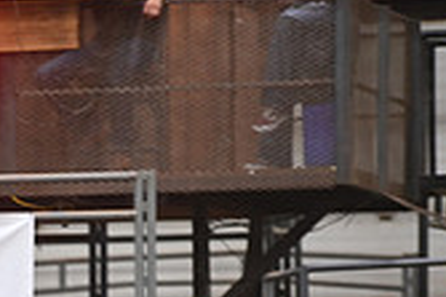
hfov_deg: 3.0
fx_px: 8602
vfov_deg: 2.0
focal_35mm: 695
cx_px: -278
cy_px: 510
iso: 2000
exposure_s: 1/250
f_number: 2.8
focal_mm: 200
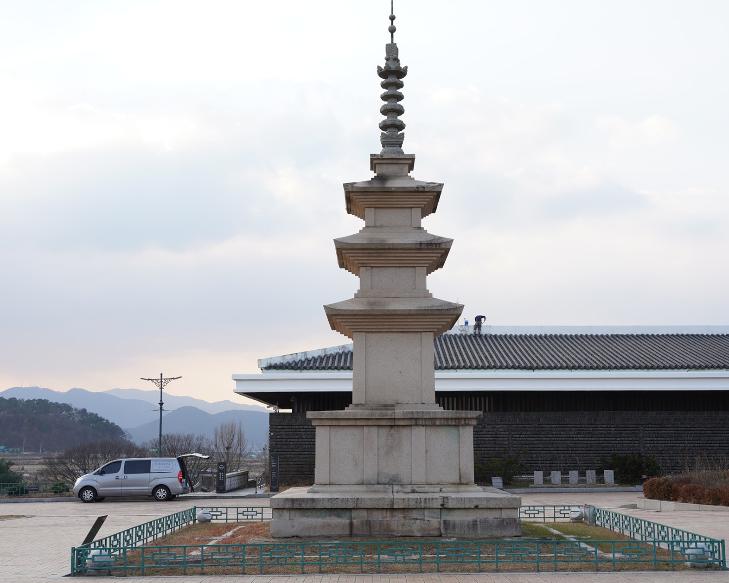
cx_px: 390
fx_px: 928
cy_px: 288
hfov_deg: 42.9
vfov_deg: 34.9
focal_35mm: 43
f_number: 9
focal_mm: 36
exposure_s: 1/100
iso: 200
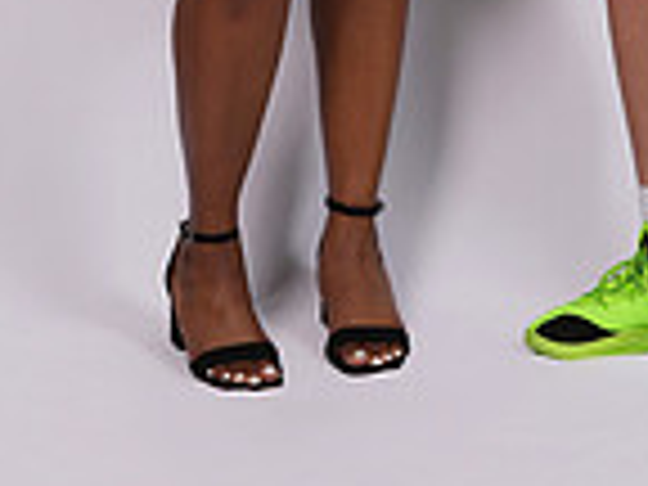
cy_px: -495
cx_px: 490
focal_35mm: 211
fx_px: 3950
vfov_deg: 6.8
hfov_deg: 9.4
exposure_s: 1/125
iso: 160
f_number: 11
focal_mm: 70
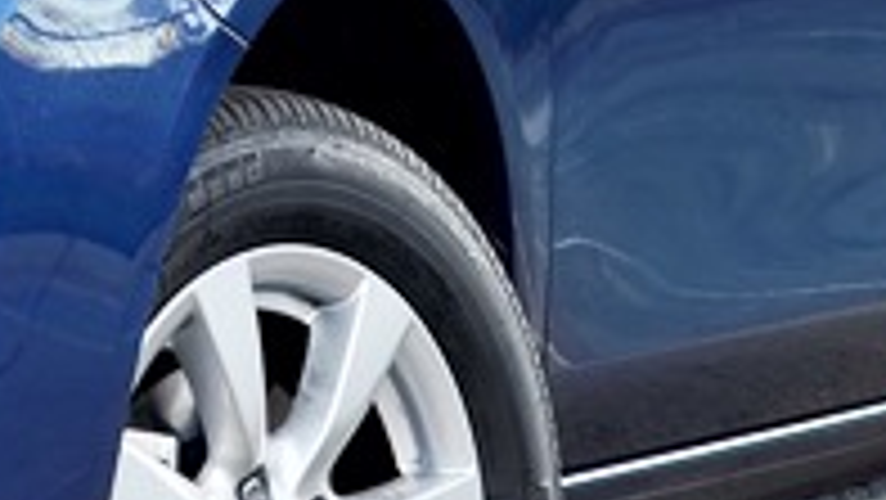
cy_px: -212
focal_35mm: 367
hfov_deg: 5.9
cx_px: -54
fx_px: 8619
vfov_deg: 3.3
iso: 100
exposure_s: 1/8
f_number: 8
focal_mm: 45
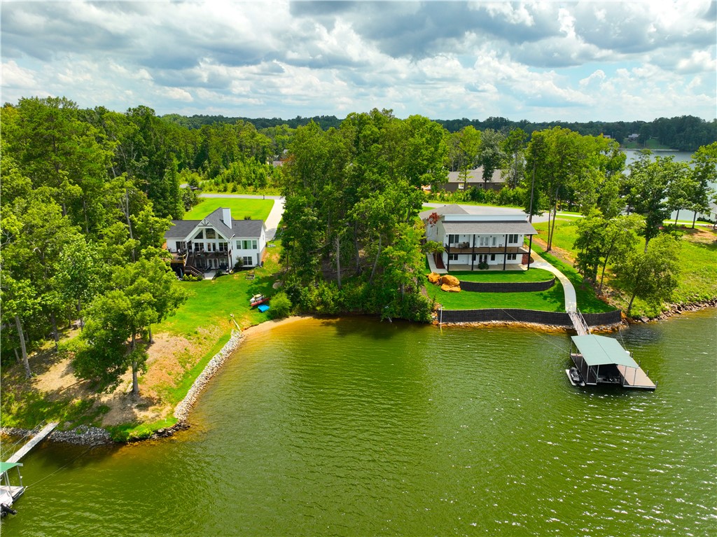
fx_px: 497
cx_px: 358
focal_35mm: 24
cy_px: 268
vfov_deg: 56.8
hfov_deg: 71.6
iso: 150
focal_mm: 12.29
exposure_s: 1/240
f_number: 2.8
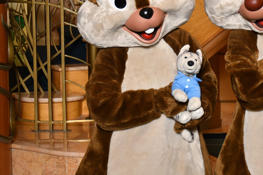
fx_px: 782
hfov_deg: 18.9
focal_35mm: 107
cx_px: 204
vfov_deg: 12.8
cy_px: 39
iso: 640
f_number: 5
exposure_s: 1/125
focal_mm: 42
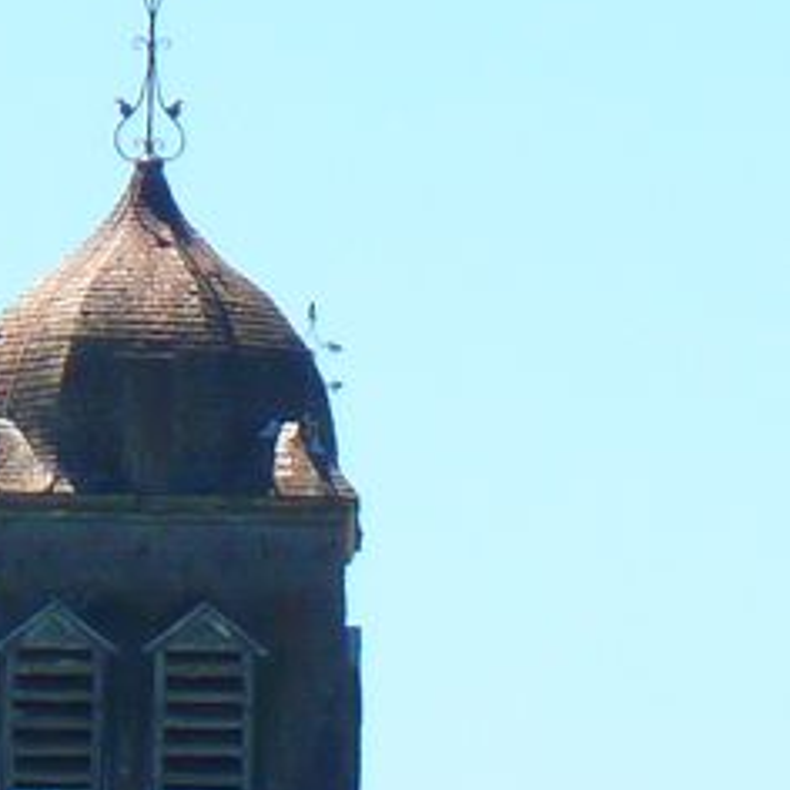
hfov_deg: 1.3
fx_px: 35012
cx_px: 167
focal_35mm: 1356
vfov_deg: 1.3
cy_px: 1349
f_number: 5
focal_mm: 44.7
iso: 80
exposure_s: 1/320
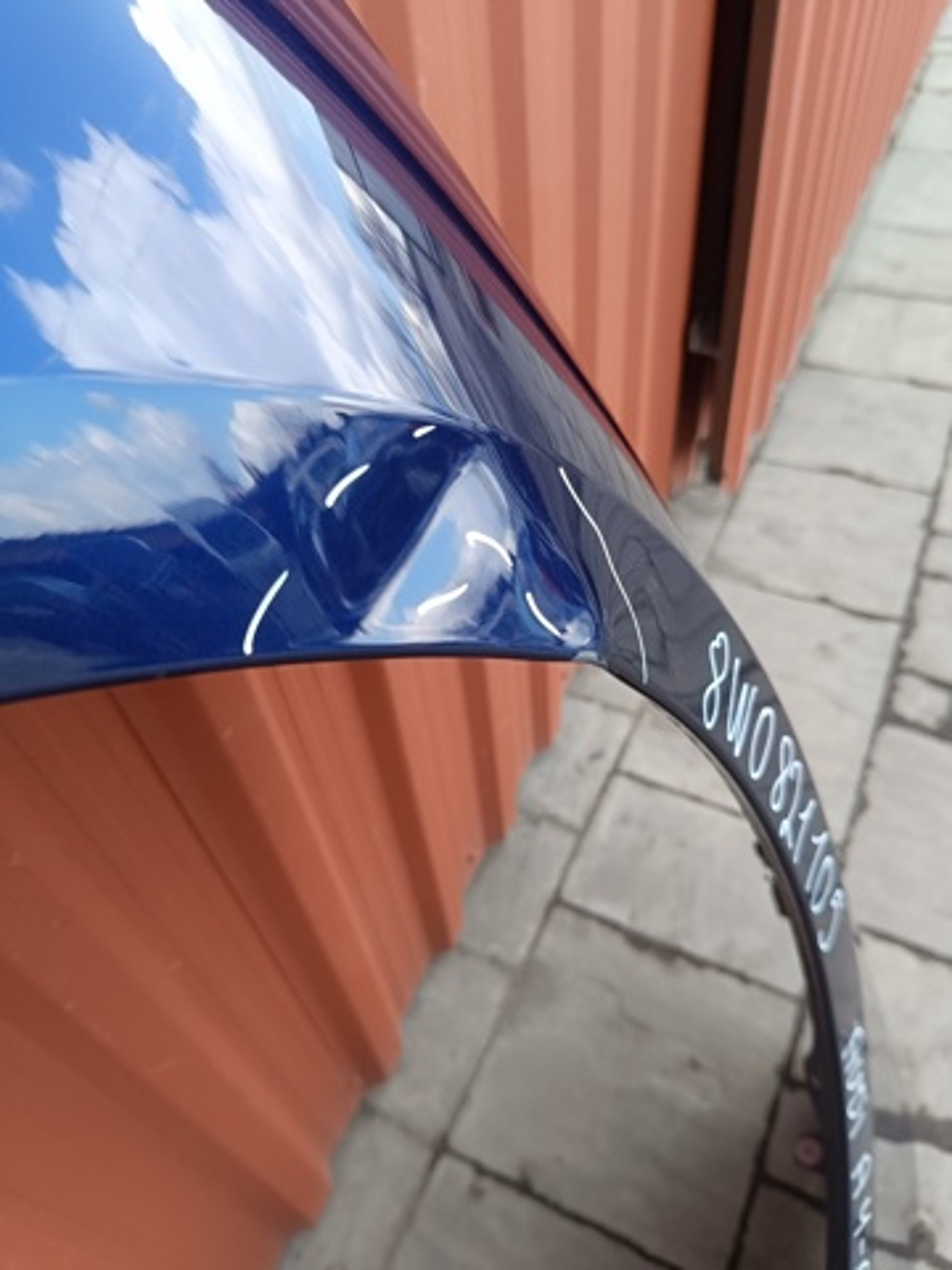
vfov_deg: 71.6
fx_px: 880
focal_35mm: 24
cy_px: 635
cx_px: 476
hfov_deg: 56.8
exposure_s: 1/102
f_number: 1.88
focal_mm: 5.59
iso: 57
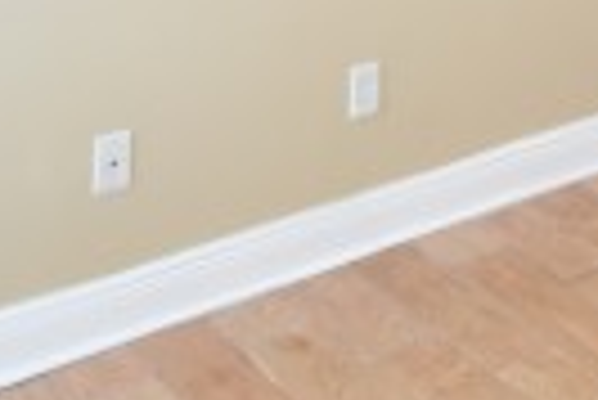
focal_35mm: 81
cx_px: 773
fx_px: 1347
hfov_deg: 22.4
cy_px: -373
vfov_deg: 14.4
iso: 800
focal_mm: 10
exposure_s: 1/125
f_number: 3.5
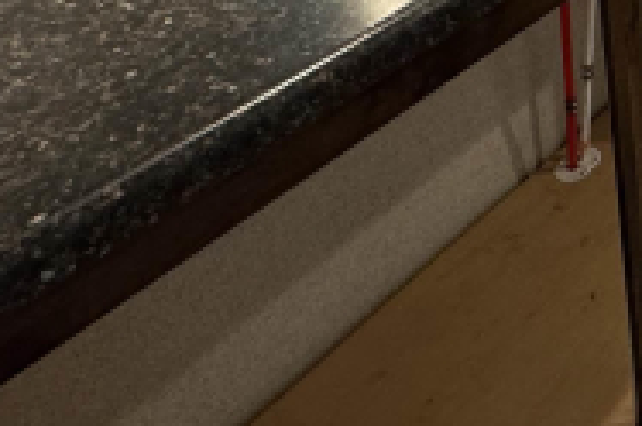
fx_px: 926
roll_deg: +1.3
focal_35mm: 52
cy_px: -289
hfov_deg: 30.4
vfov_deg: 20.3
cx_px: 829
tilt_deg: -14.5
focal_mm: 2.22
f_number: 2.2
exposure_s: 1/60
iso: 200
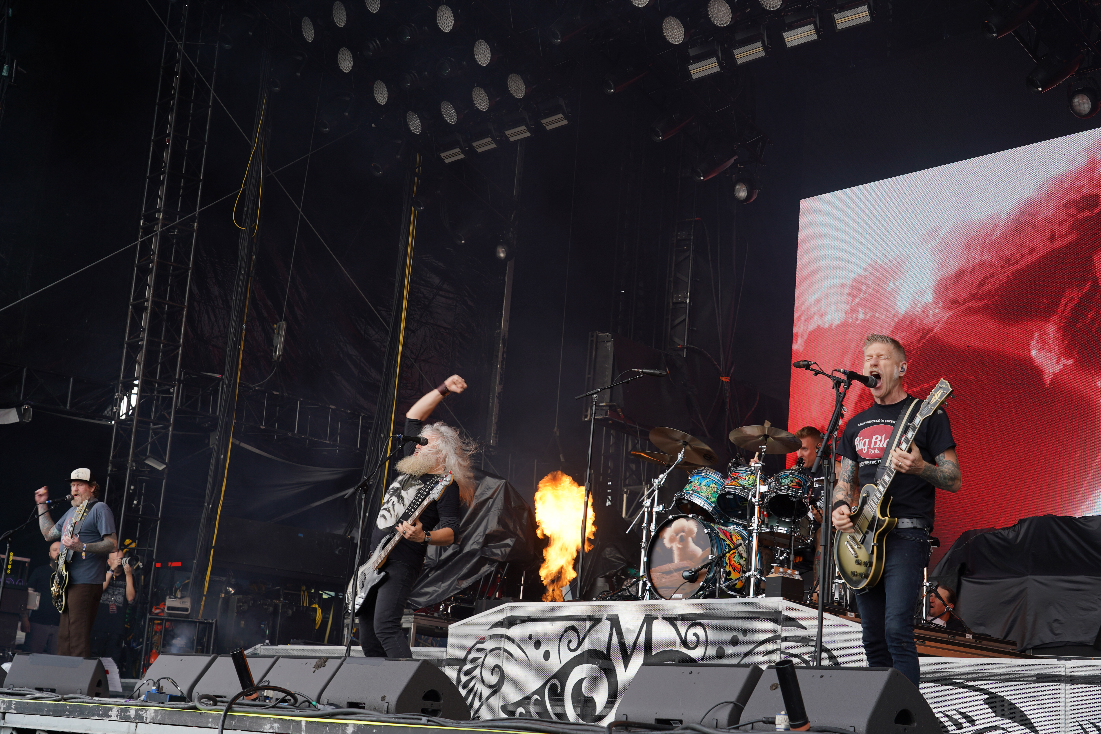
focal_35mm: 52
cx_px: 550
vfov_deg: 26.0
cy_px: 367
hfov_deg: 38.2
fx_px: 1590
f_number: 6.3
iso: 100
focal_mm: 52
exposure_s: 1/80
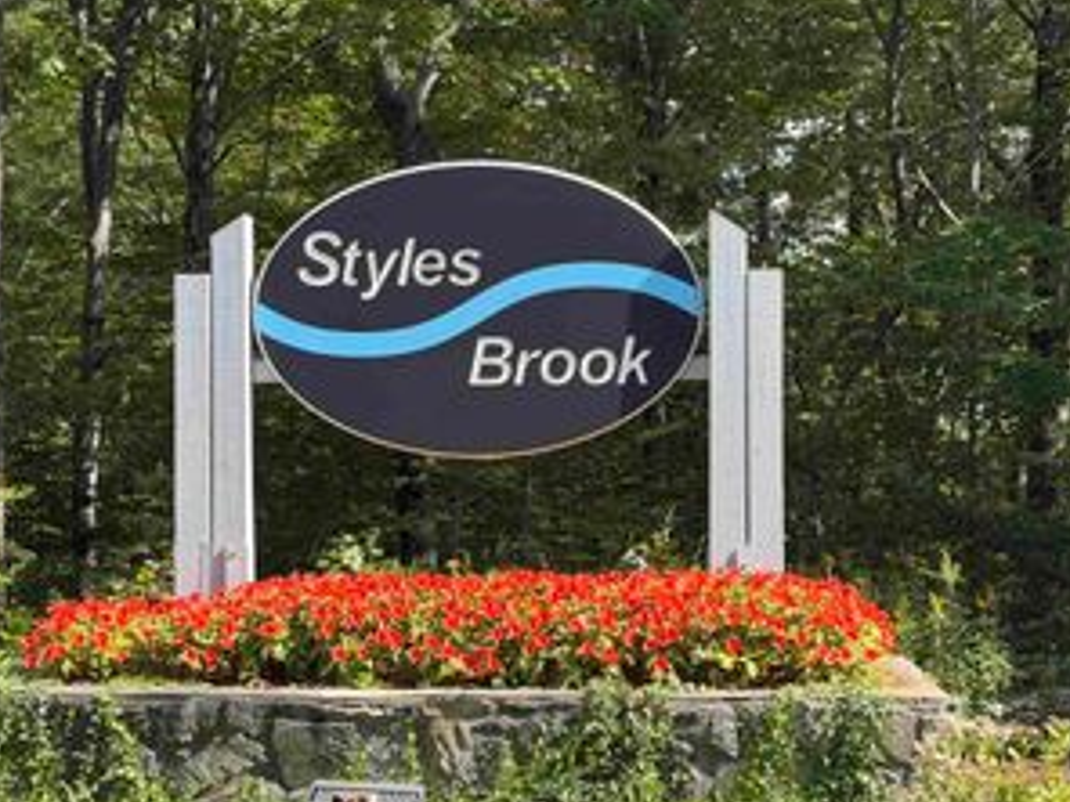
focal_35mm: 81
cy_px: 363
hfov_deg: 24.1
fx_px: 2504
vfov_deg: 18.2
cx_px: 568
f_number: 1.78
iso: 64
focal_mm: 6.76
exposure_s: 1/1203
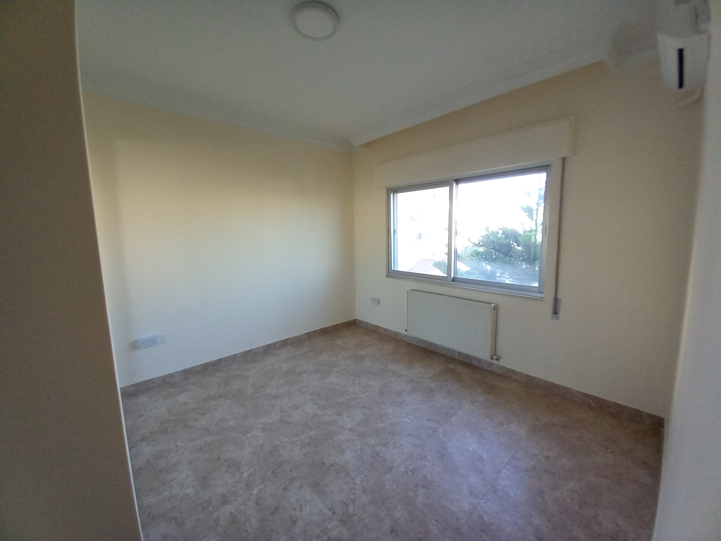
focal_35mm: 13
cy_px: 270
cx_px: 360
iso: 80
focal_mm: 1.13
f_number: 2.2
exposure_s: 1/50
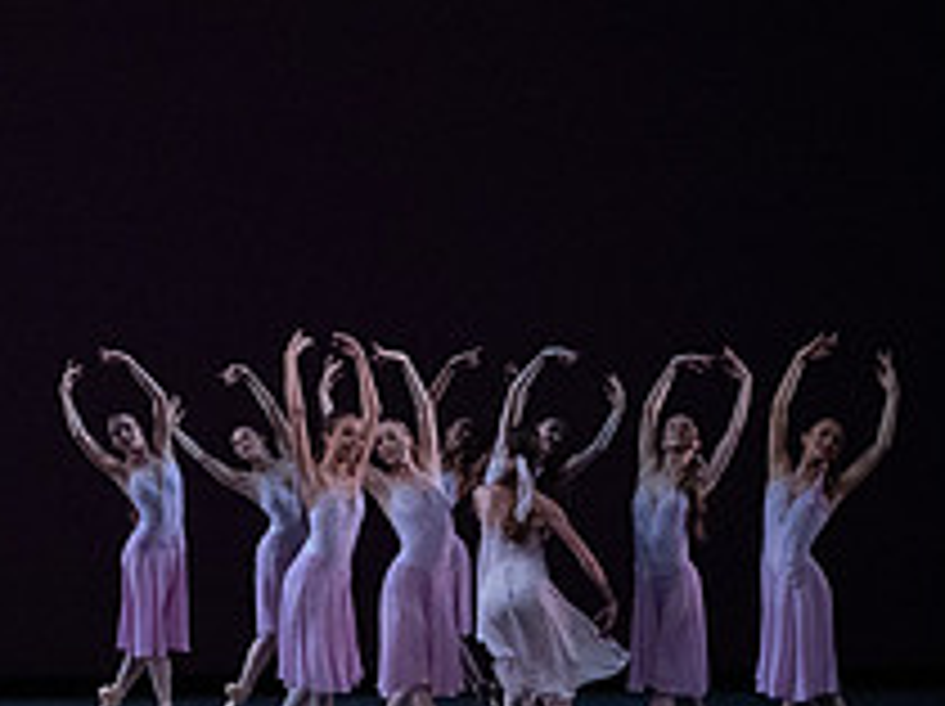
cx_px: -333
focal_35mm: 186
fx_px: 5072
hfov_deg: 10.4
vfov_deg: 8.0
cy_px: 254
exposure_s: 1/400
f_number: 13
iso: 12800
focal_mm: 70
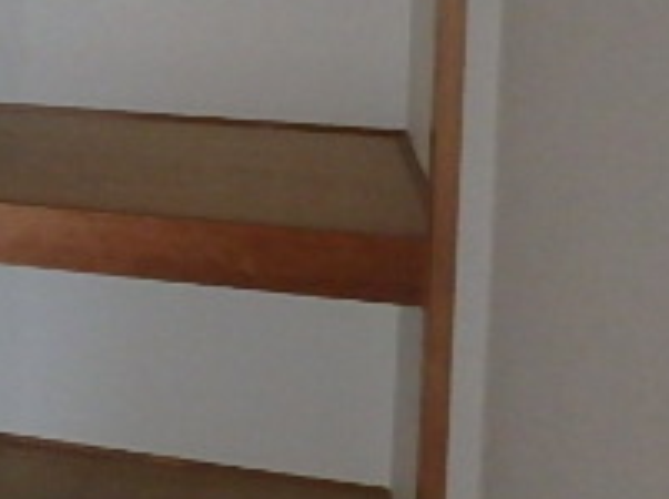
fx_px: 1293
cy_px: -93
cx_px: -113
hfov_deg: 26.2
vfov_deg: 20.5
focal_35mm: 67
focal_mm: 3.7
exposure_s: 1/30
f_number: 3.5
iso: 800
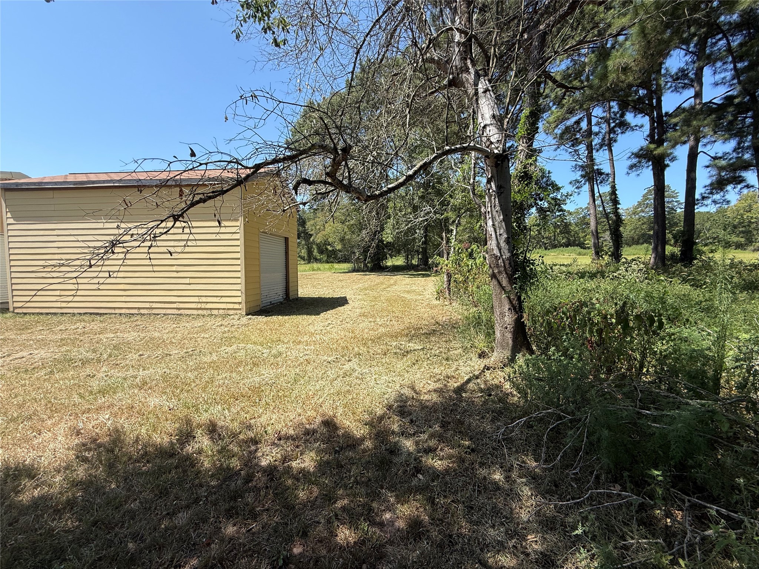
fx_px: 307
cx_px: 380
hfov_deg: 102.1
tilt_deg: -3.5
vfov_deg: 85.7
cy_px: 284
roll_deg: +0.6
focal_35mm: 14
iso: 50
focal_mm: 2.22
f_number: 2.2
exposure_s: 1/1087
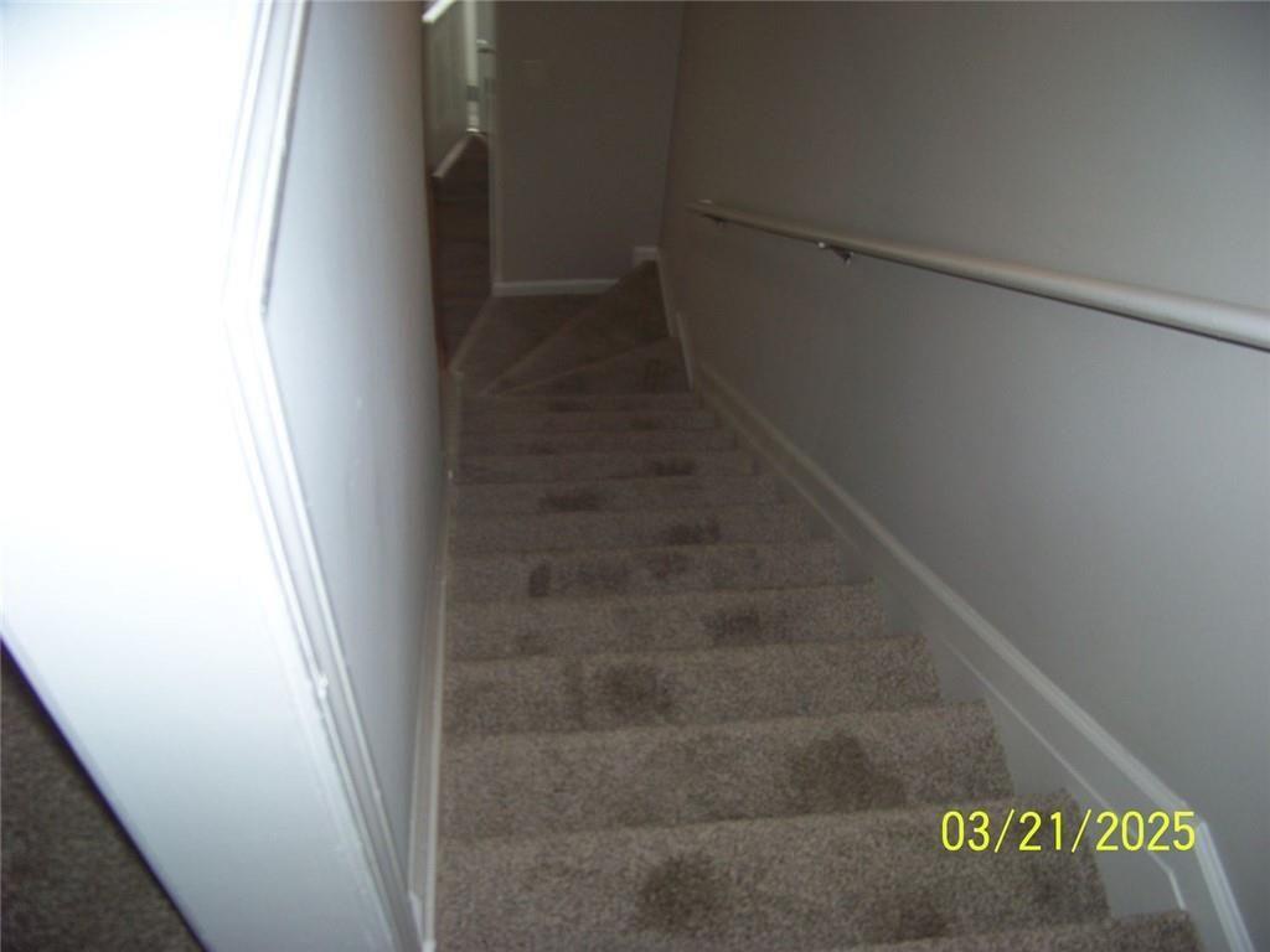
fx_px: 1321
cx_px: 635
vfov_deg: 39.7
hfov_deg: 51.4
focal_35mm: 36
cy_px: 476
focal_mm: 5.85
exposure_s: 1/30
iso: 64
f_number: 2.8
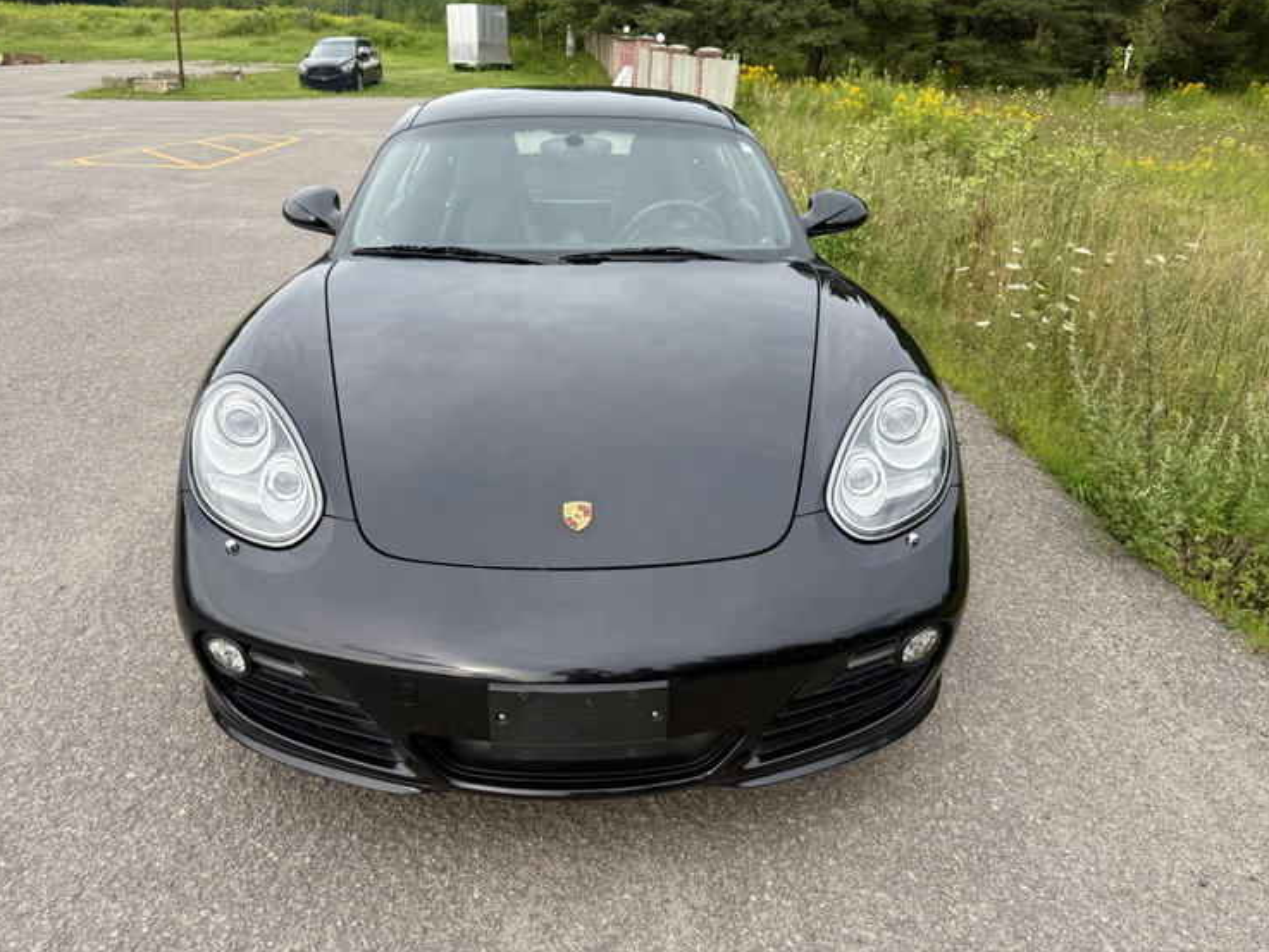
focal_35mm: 25
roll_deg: -0.5
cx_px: 611
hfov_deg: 69.4
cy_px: 460
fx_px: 917
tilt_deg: -23.0
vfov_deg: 54.9
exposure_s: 1/831
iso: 80
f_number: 1.78
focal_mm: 6.76
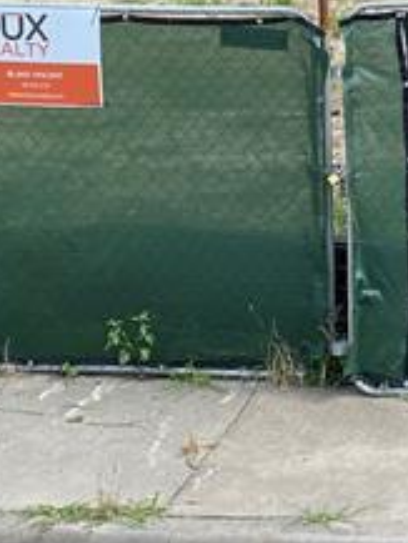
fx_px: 1444
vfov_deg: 20.0
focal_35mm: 92
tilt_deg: -2.3
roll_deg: -0.5
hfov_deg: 15.1
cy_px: -108
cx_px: 583
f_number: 1.8
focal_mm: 4.25
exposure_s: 1/799
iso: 32
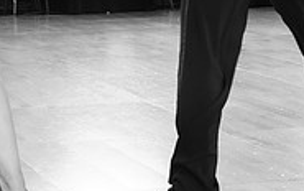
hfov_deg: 15.8
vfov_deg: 9.8
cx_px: 39
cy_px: -87
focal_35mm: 131
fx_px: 1086
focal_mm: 41
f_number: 13
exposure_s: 1/60
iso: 5000
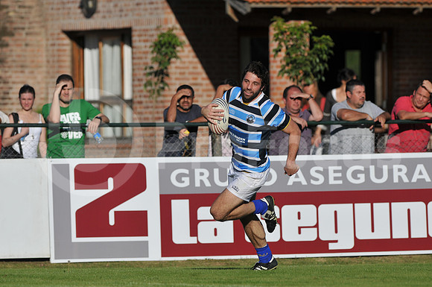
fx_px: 5392
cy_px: 144
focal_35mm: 450
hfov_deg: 4.6
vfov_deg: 3.0
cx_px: 216
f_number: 3.5
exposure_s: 1/5000
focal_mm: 300
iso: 200
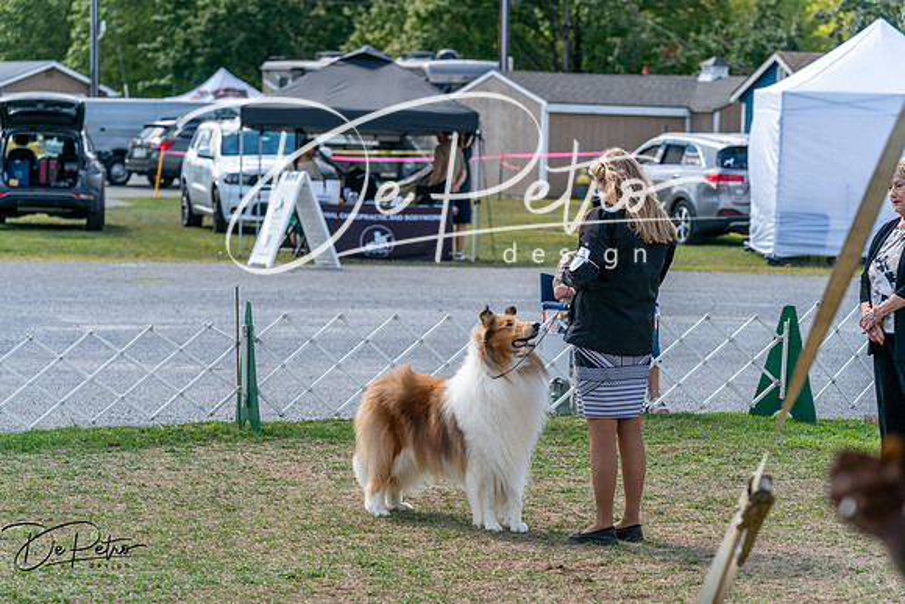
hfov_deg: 17.5
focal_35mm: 117
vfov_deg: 11.7
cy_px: 302
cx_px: 452
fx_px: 2942
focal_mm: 117
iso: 800
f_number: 5
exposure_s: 1/2000
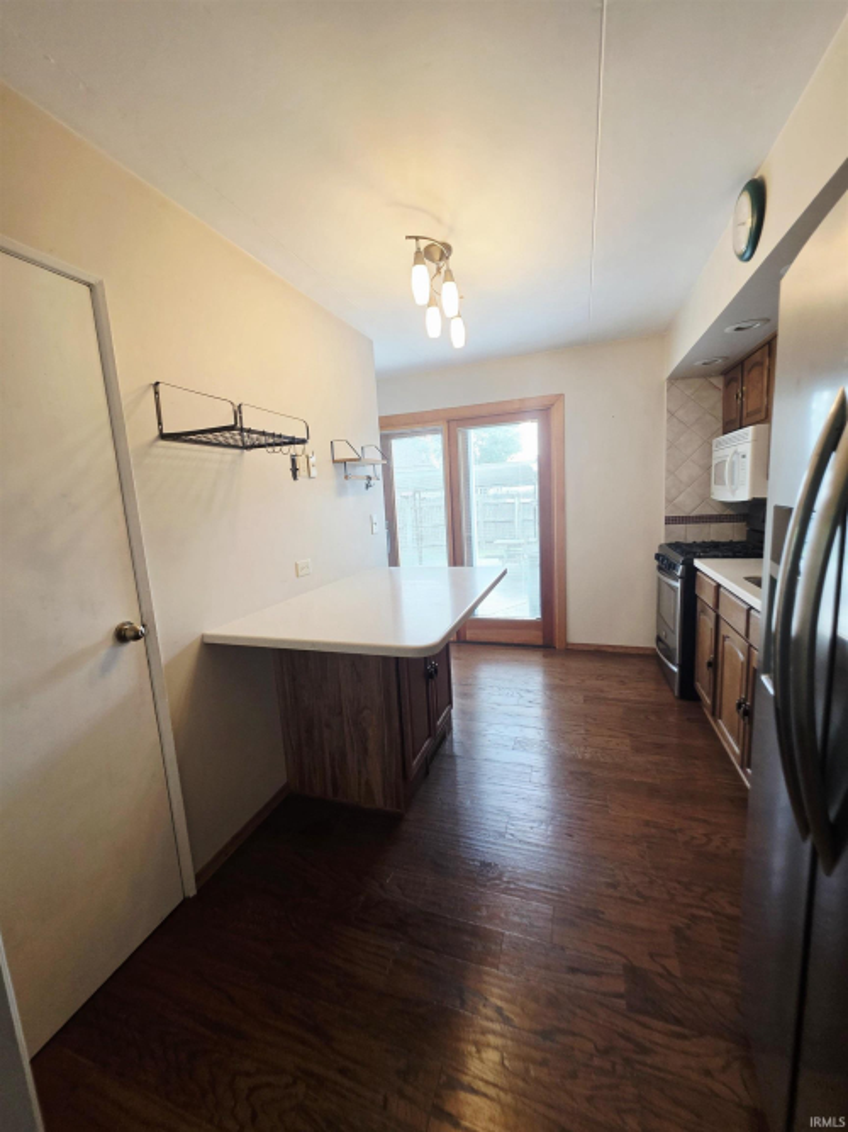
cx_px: 424
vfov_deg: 106.2
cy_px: 566
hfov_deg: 89.9
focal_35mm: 13
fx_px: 425
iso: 200
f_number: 1.9
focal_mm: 2.2
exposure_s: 1/120
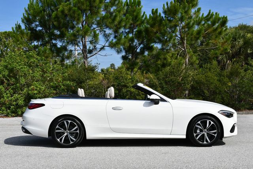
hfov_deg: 35.6
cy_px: 84
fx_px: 394
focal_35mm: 56
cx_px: 126
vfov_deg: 24.2
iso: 100
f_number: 9
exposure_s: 1/320
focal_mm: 28
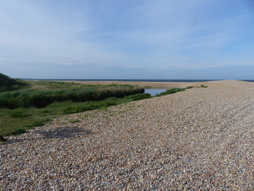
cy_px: 96
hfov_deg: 69.4
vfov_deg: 54.9
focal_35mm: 25
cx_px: 127
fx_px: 183
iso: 100
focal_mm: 4.5
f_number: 4
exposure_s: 1/1300
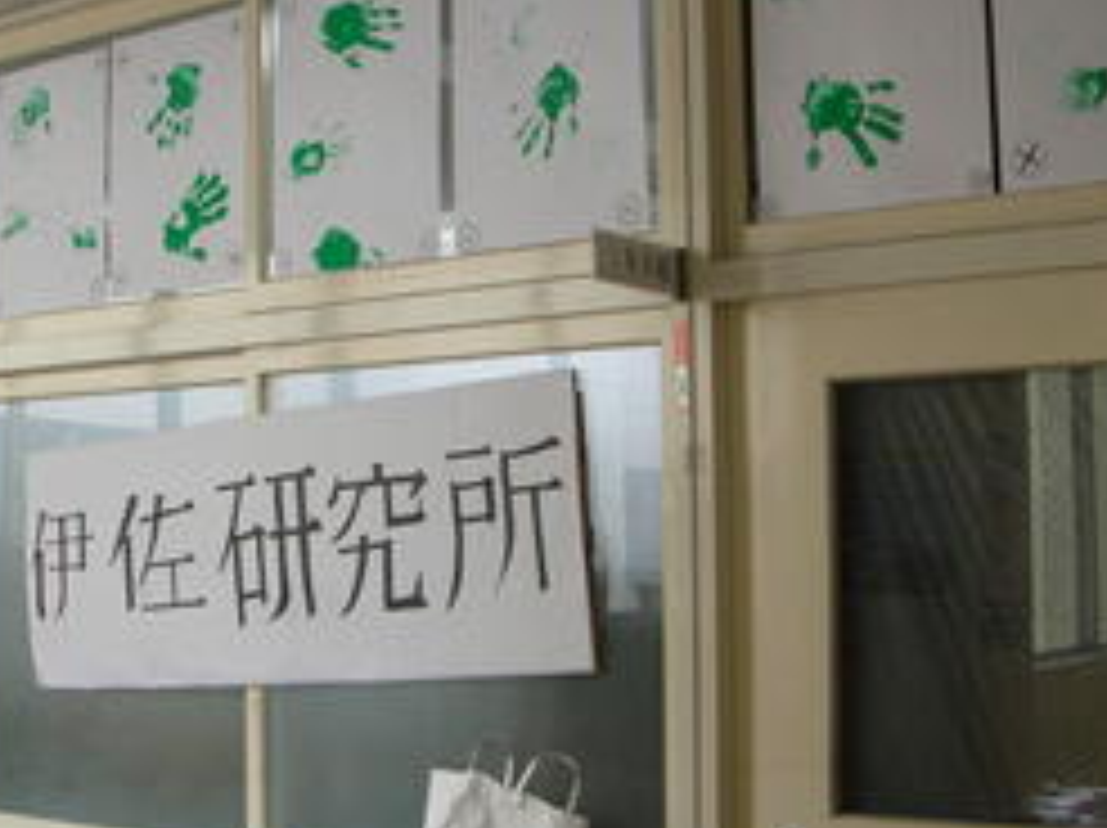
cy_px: 454
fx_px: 1821
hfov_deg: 33.6
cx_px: 410
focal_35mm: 57
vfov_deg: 25.6
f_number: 2.8
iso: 50
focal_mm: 5.8
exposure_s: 1/24.1
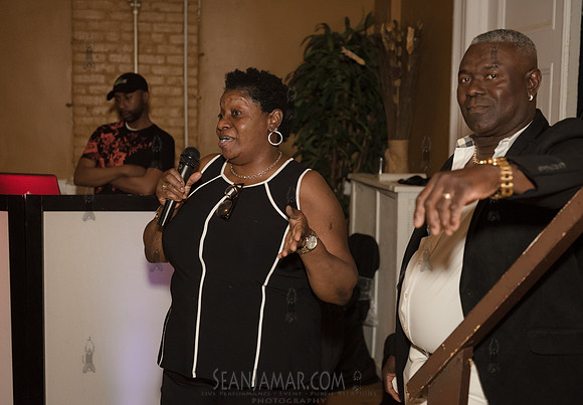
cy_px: 202
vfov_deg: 28.1
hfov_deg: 39.6
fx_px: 809
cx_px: 303
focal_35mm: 49
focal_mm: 48
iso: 2000
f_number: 3.5
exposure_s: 1/250
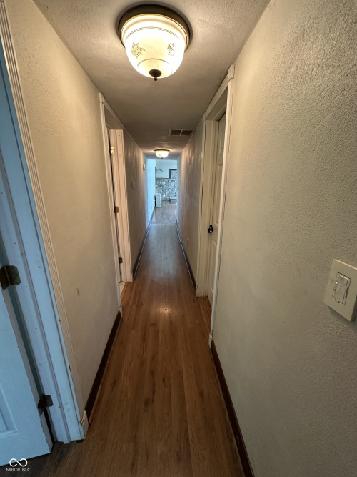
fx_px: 193
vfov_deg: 102.1
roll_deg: -1.7
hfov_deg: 85.7
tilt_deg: -17.0
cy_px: 238
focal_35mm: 14
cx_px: 178
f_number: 2.2
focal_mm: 2.22
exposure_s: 1/60
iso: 500
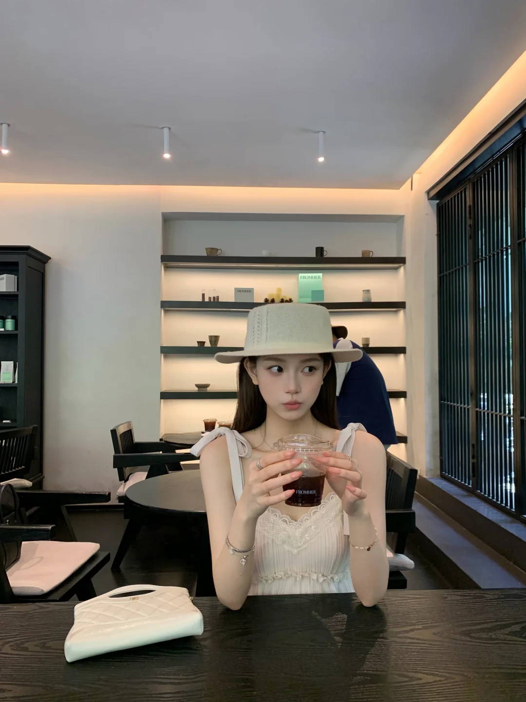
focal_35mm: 26
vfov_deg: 67.3
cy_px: 351
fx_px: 527
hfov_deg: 53.1
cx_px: 263
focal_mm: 4.25
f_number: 1.8
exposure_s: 1/60
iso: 100
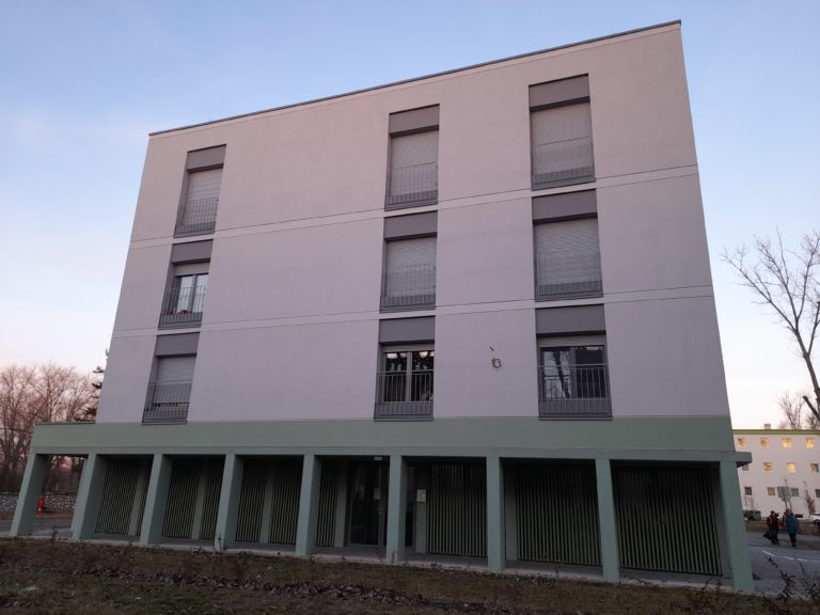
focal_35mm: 25
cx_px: 410
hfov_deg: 69.4
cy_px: 308
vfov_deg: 54.9
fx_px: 592
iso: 50
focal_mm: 4.6
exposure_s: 1/50
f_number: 2
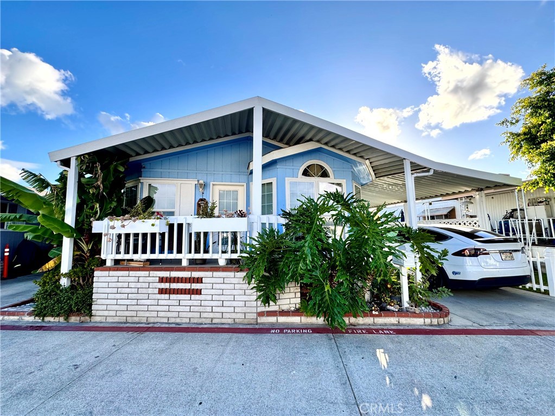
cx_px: 278
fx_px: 224
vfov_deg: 85.7
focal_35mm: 14
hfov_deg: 102.1
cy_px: 208
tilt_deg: +5.8
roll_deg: +0.4
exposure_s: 1/359
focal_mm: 2.22
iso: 40
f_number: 2.2
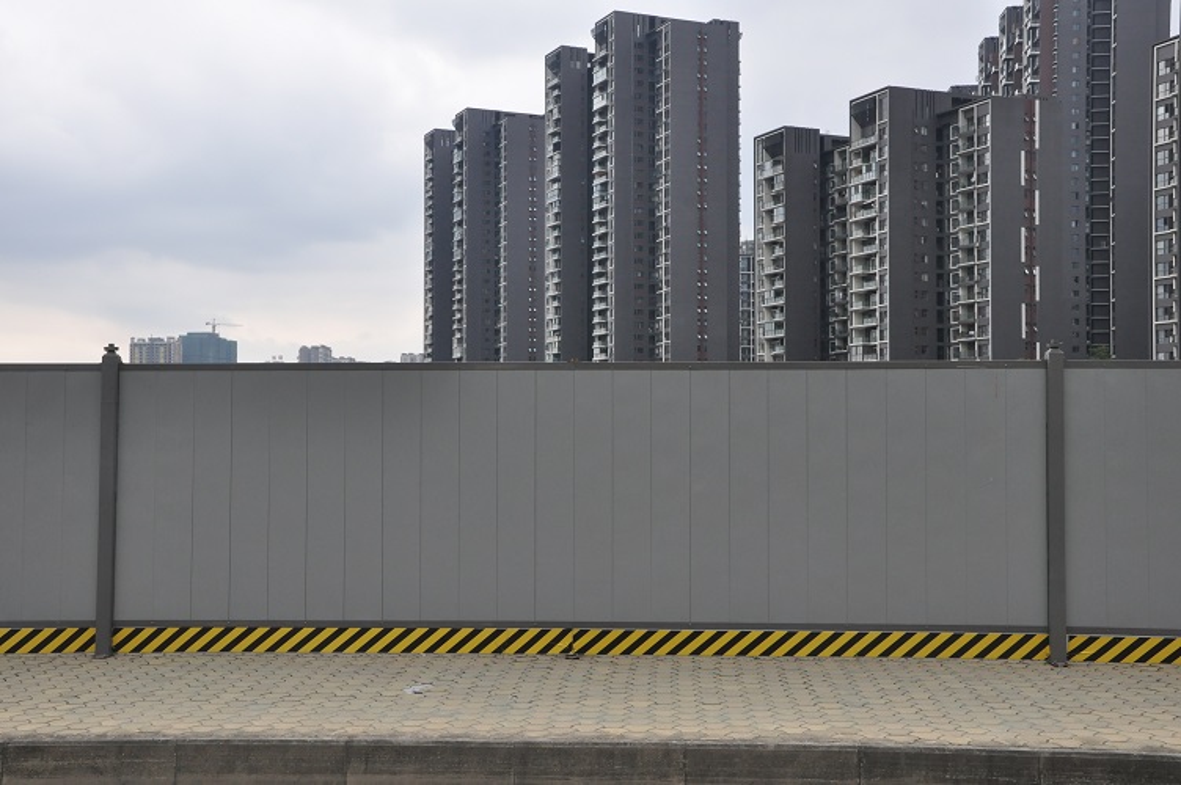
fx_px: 1377
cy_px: 392
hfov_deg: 46.4
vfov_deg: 31.8
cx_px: 590
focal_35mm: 42
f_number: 9
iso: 800
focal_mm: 28
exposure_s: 1/320
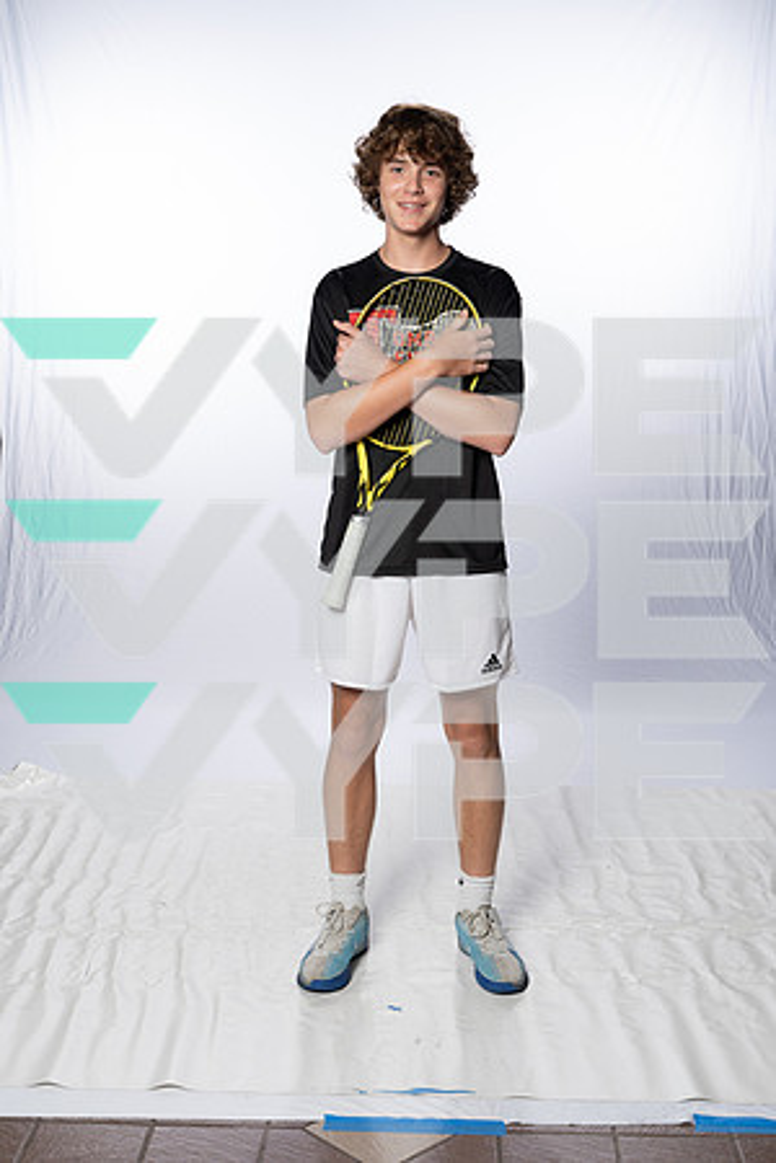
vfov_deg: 41.9
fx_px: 1520
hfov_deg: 28.6
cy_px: 582
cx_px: 388
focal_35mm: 47
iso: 640
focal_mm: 47
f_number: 8
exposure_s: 1/250
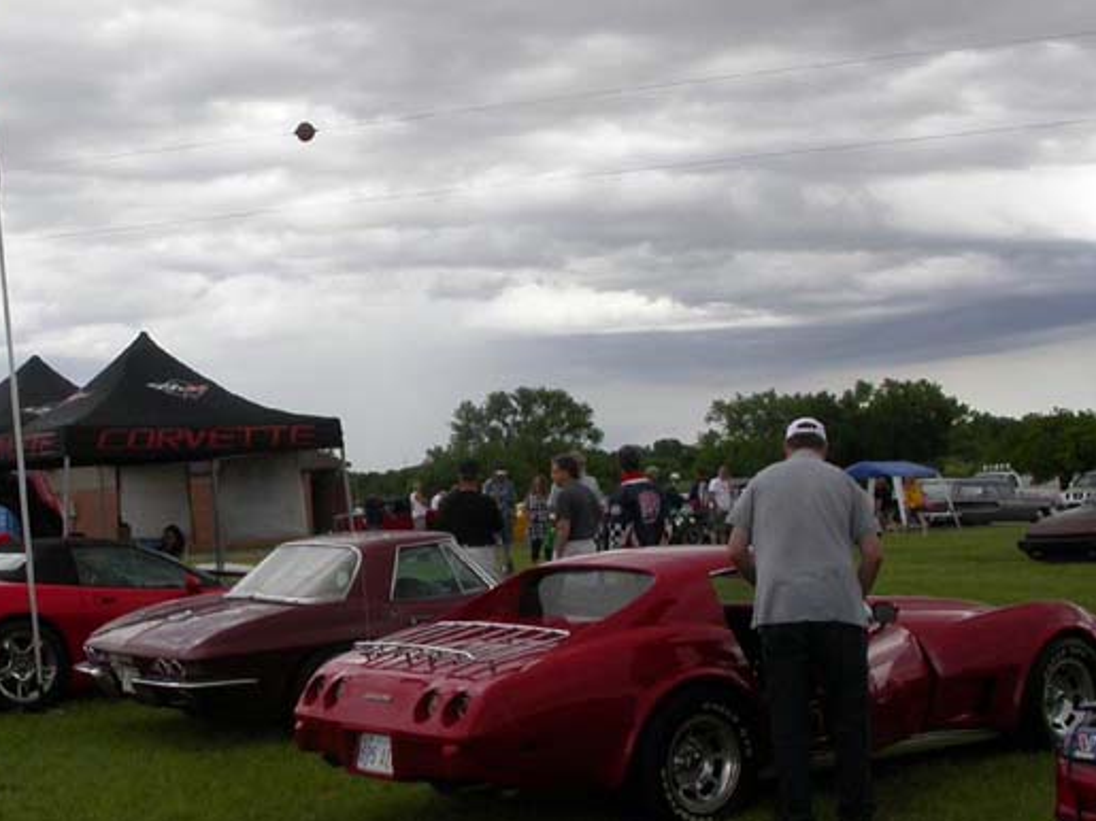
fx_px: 1868
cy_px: 417
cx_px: 315
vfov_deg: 24.8
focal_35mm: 59
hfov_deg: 32.3
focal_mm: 7.85
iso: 100
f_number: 7.5
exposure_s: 1/294
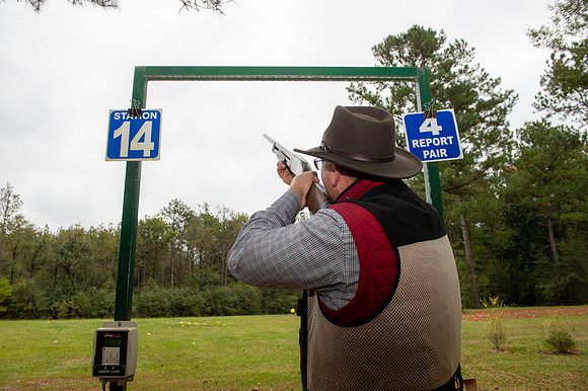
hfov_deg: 67.4
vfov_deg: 47.9
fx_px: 441
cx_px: 294
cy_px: 196
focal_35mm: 27
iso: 320
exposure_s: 1/250
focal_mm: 27
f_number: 6.3
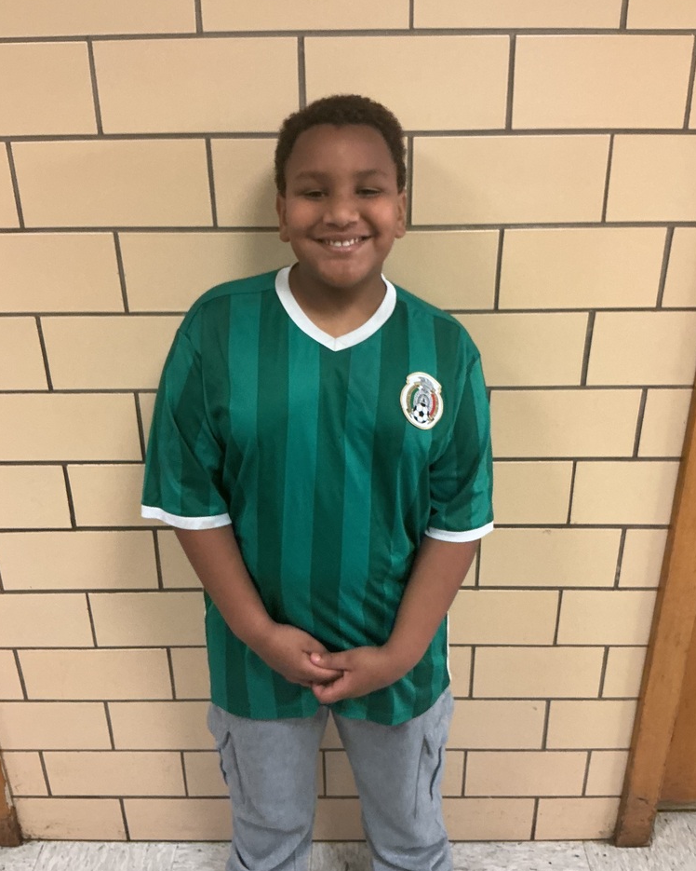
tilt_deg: -24.5
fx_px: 798
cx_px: 352
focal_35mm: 31
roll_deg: +0.2
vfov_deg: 57.2
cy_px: 452
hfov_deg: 47.1
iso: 250
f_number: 1.8
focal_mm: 3
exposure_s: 1/40
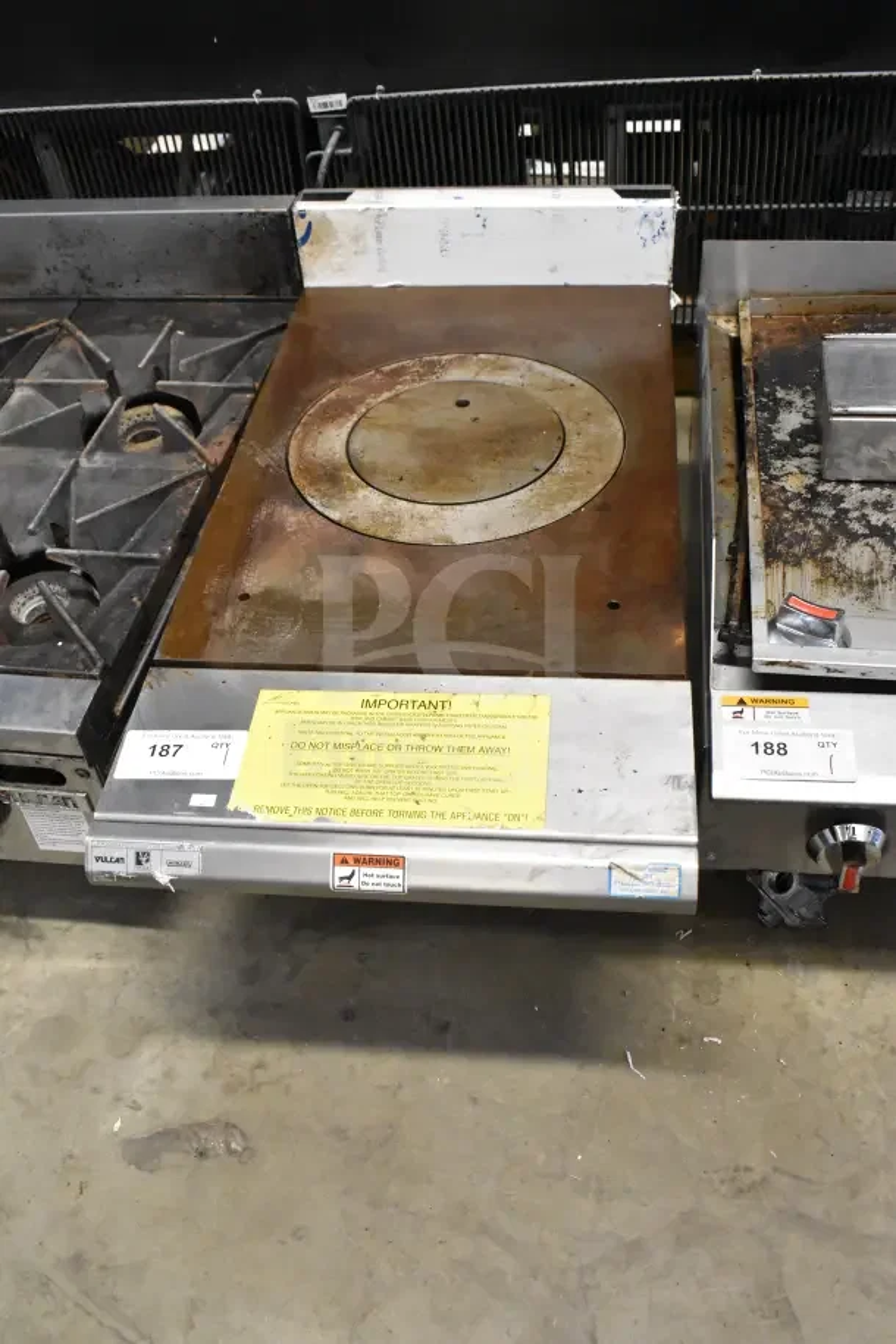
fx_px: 1232
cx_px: 448
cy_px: 672
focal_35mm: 33
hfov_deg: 40.0
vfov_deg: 57.2
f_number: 5
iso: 6400
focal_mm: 22
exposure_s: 1/100
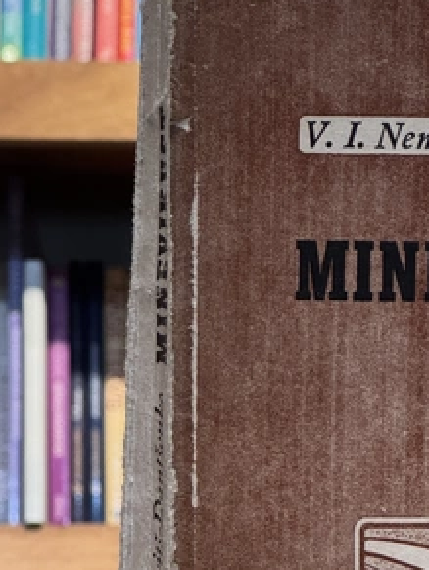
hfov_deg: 8.2
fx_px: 2968
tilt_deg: -0.5
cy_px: 451
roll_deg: -0.7
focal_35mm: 180
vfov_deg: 10.9
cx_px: 485
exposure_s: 1/60
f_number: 2.8
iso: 250
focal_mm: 9
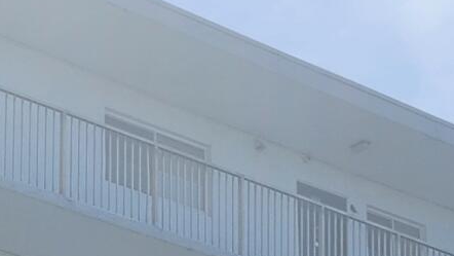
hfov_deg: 12.2
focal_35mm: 170
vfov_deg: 6.9
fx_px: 2047
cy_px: 556
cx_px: -187
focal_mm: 5.54
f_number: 1.8
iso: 25
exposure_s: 1/2483
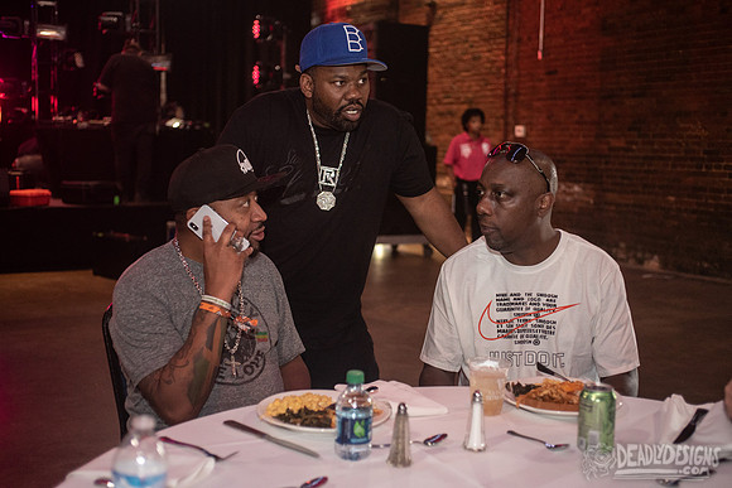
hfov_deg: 41.1
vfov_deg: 28.1
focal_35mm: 48
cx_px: 366
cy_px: 244
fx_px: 976
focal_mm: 48
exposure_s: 1/50
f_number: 3.2
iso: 1600
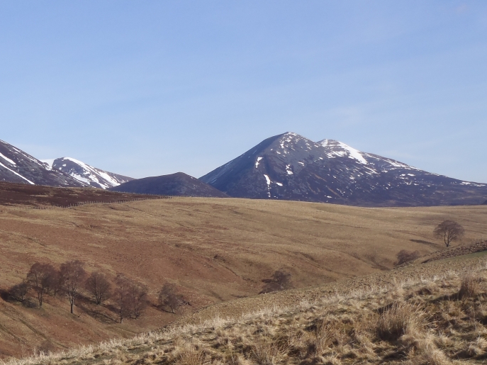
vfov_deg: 16.6
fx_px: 1252
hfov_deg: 21.9
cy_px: 197
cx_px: 137
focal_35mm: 89
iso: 80
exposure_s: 1/400
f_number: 5.6
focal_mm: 10.34
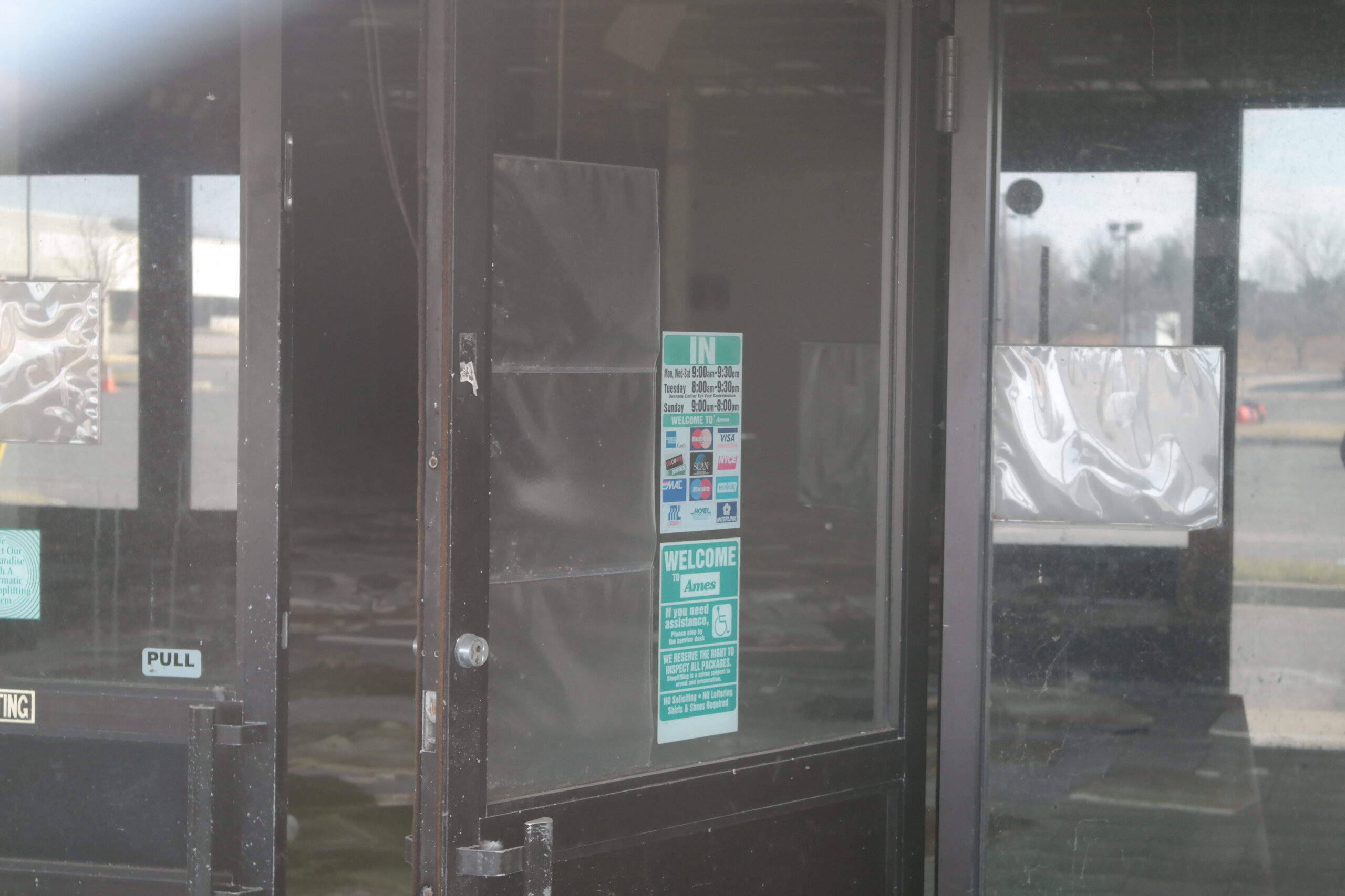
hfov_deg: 26.3
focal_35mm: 77
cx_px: 672
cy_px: 448
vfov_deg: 17.7
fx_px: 2877
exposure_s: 1/80
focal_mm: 50
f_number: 5.6
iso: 800
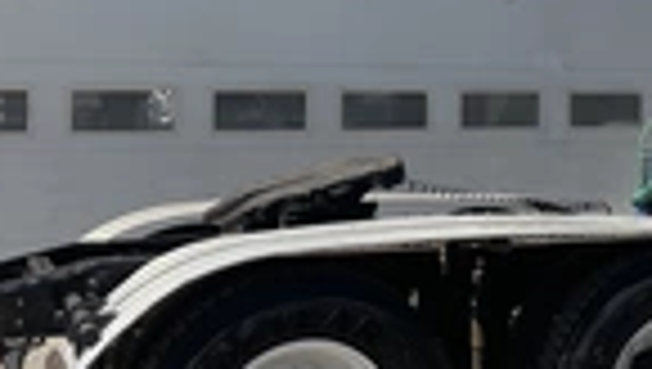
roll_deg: -0.7
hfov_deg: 25.8
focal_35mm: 75
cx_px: 742
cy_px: 40
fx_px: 1298
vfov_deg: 16.0
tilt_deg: +1.9
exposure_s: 1/2786
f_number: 1.6
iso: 32
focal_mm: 5.1
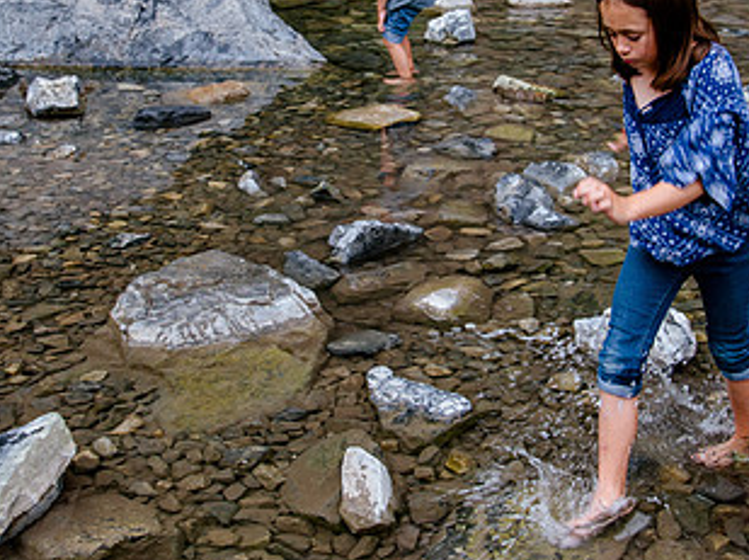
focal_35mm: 63
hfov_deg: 30.8
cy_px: 131
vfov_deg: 23.0
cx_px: 385
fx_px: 1362
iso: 400
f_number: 5
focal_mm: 31
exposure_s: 1/160
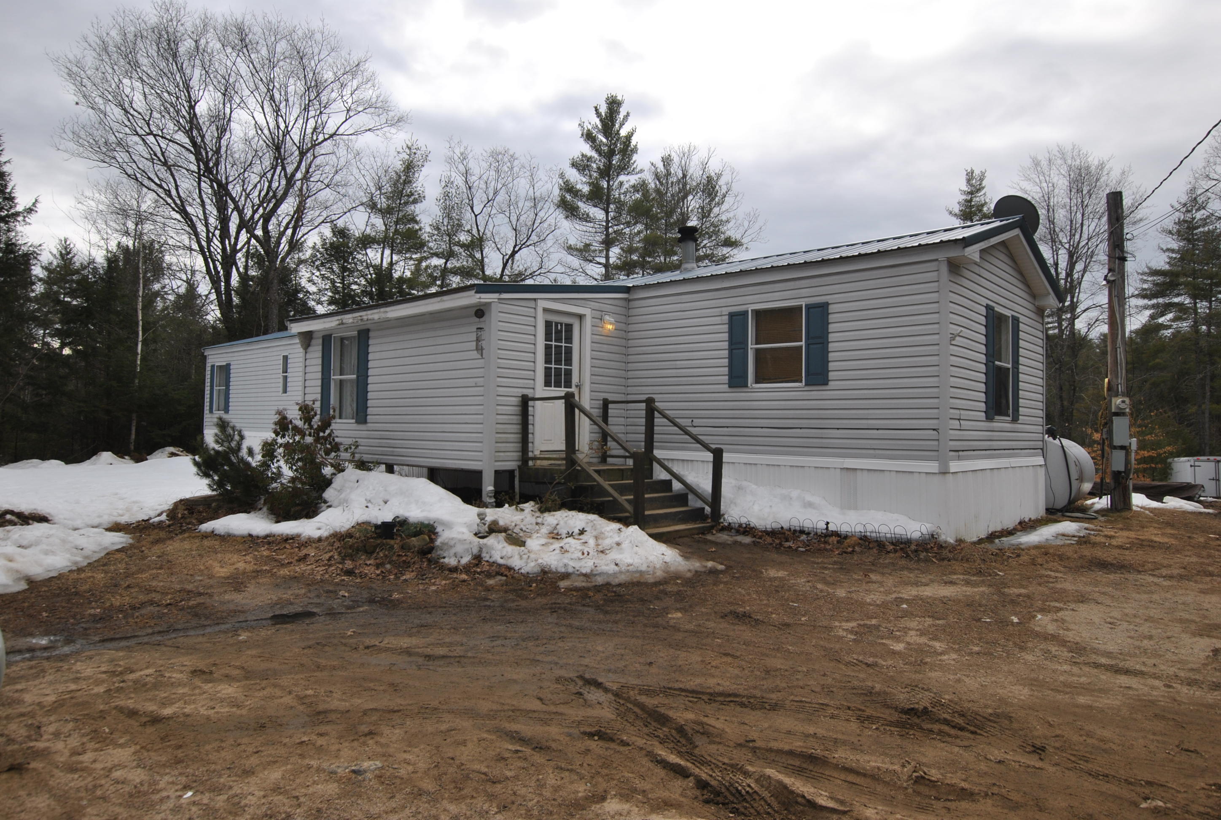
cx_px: 610
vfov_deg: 59.7
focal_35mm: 21
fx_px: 714
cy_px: 410
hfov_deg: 81.1
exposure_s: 1/200
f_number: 8
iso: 100
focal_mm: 14
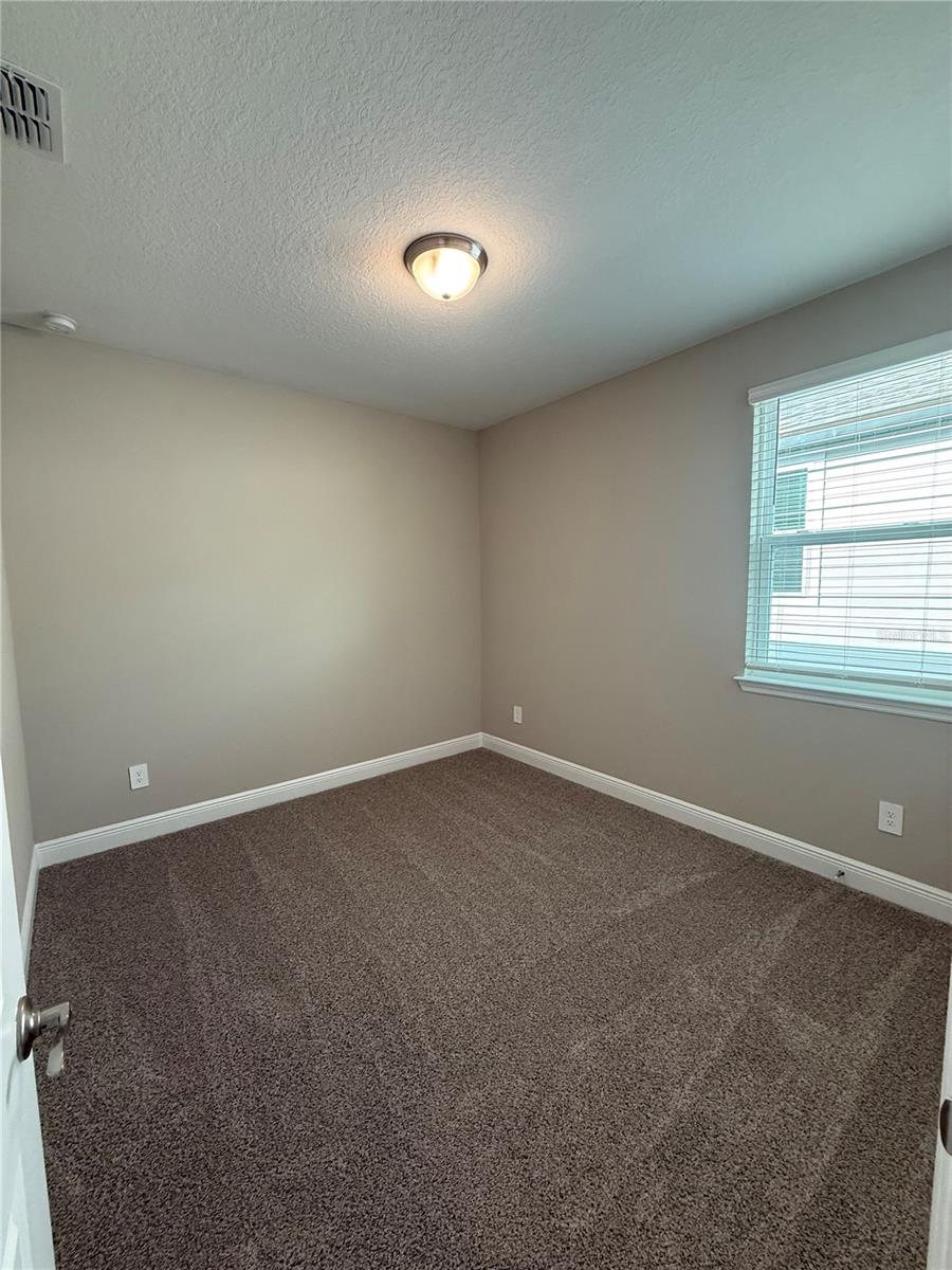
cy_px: 635
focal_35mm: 14
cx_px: 476
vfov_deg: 102.1
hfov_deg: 85.7
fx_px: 513
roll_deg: +1.3
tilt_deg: -4.8
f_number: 2.2
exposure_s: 1/120
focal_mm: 2.22
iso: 250
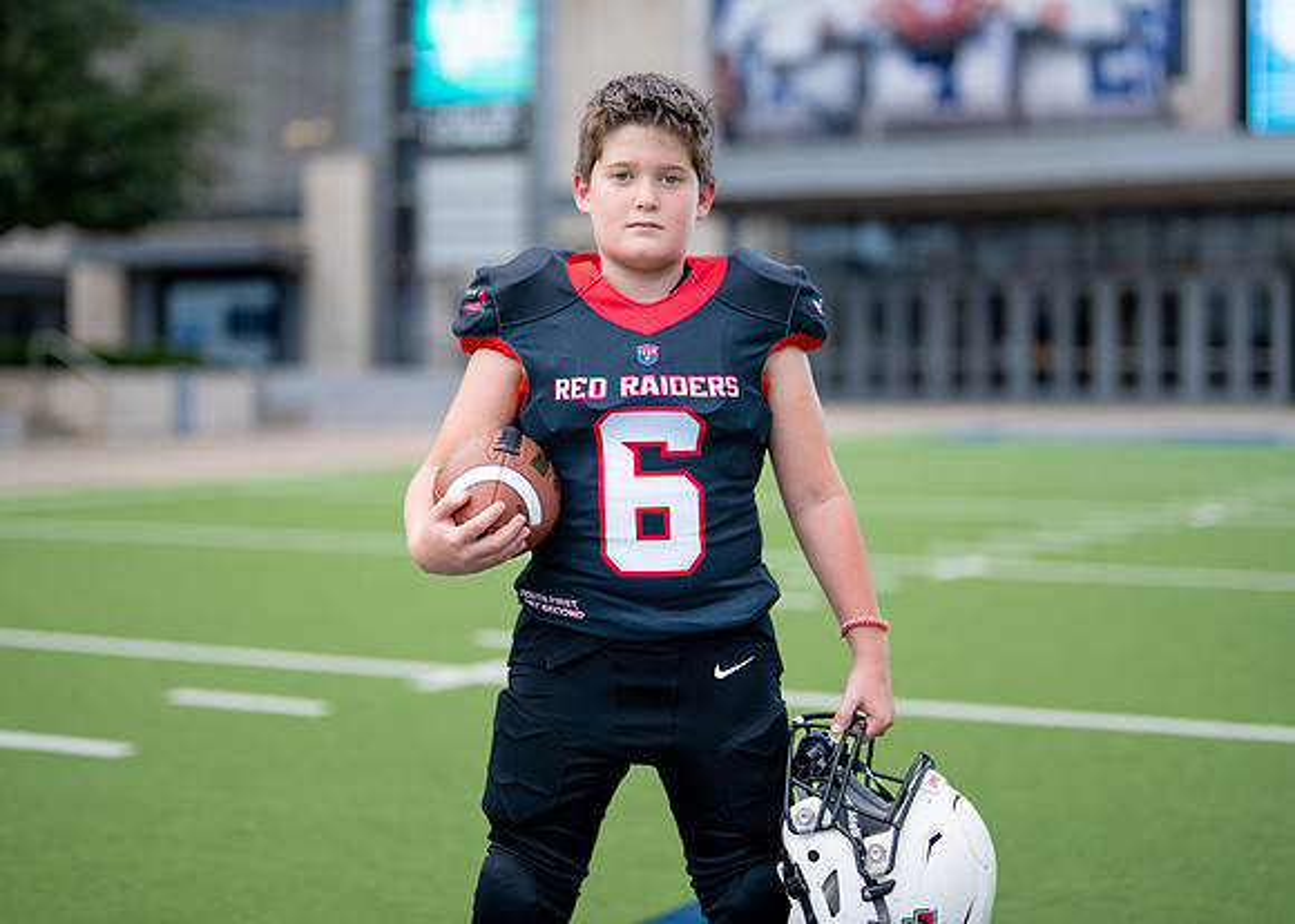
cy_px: 344
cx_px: 640
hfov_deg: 29.9
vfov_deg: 21.5
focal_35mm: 66
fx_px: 2428
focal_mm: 50
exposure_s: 1/1600
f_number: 1.2
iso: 100
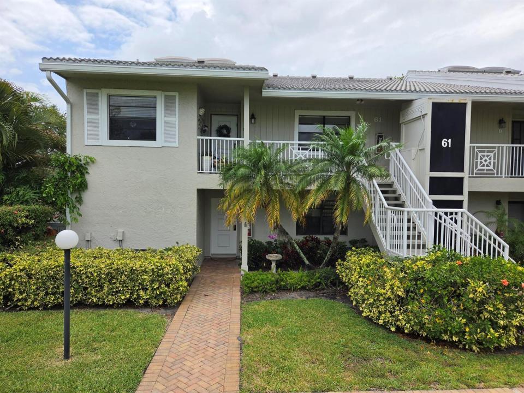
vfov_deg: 58.9
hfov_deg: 73.9
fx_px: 348
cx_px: 262
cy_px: 196
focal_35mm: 23
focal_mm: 5.4
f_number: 1.8
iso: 80
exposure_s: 1/5127
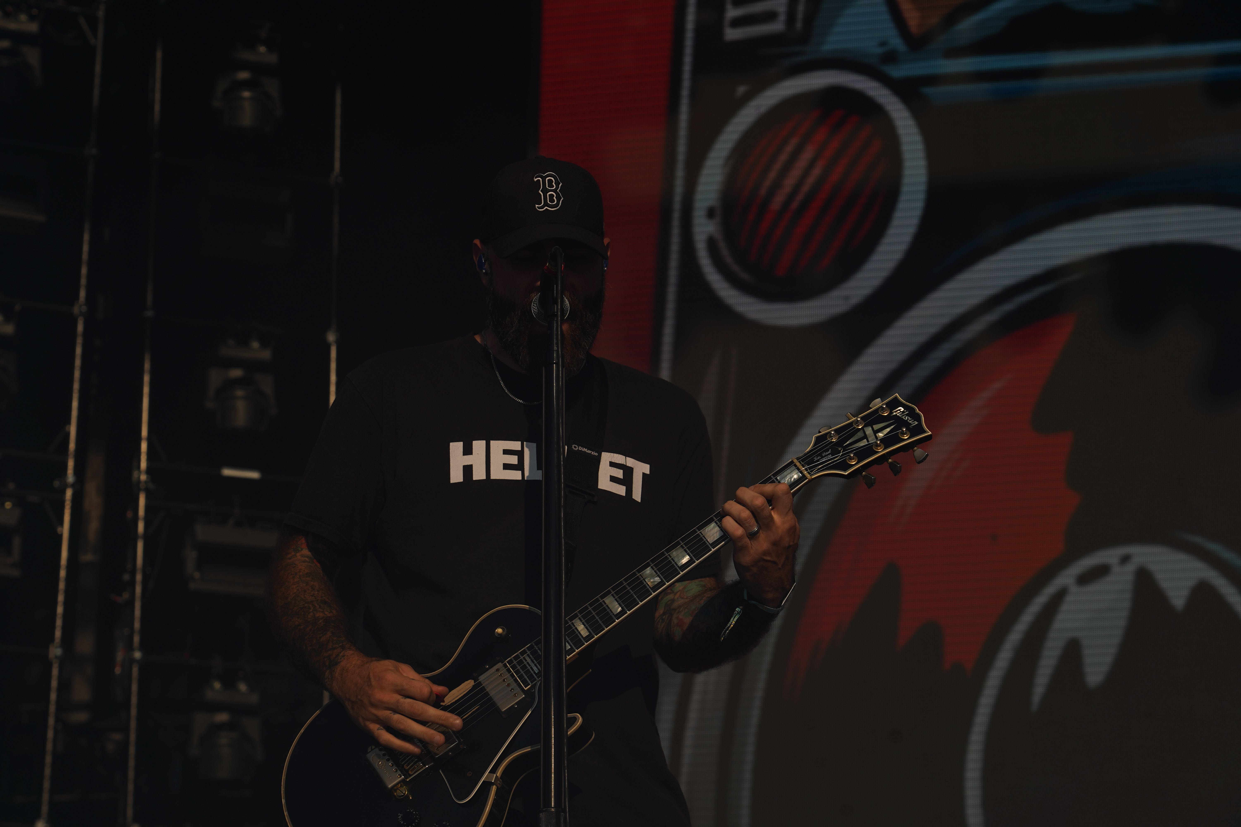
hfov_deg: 19.5
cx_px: 620
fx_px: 3619
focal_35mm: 105
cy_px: 414
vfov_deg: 13.0
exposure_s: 1/1000
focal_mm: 105
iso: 100
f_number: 8
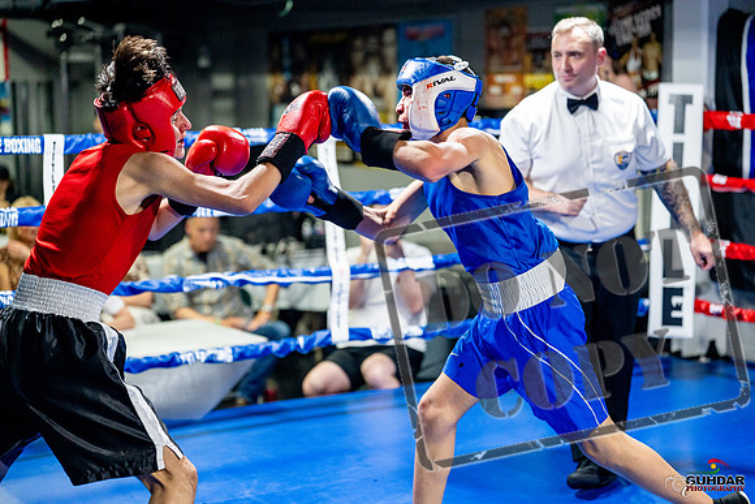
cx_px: 378
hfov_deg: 27.0
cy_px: 252
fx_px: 1573
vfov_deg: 18.2
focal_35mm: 75
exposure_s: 1/1000
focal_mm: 75
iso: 4000
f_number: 2
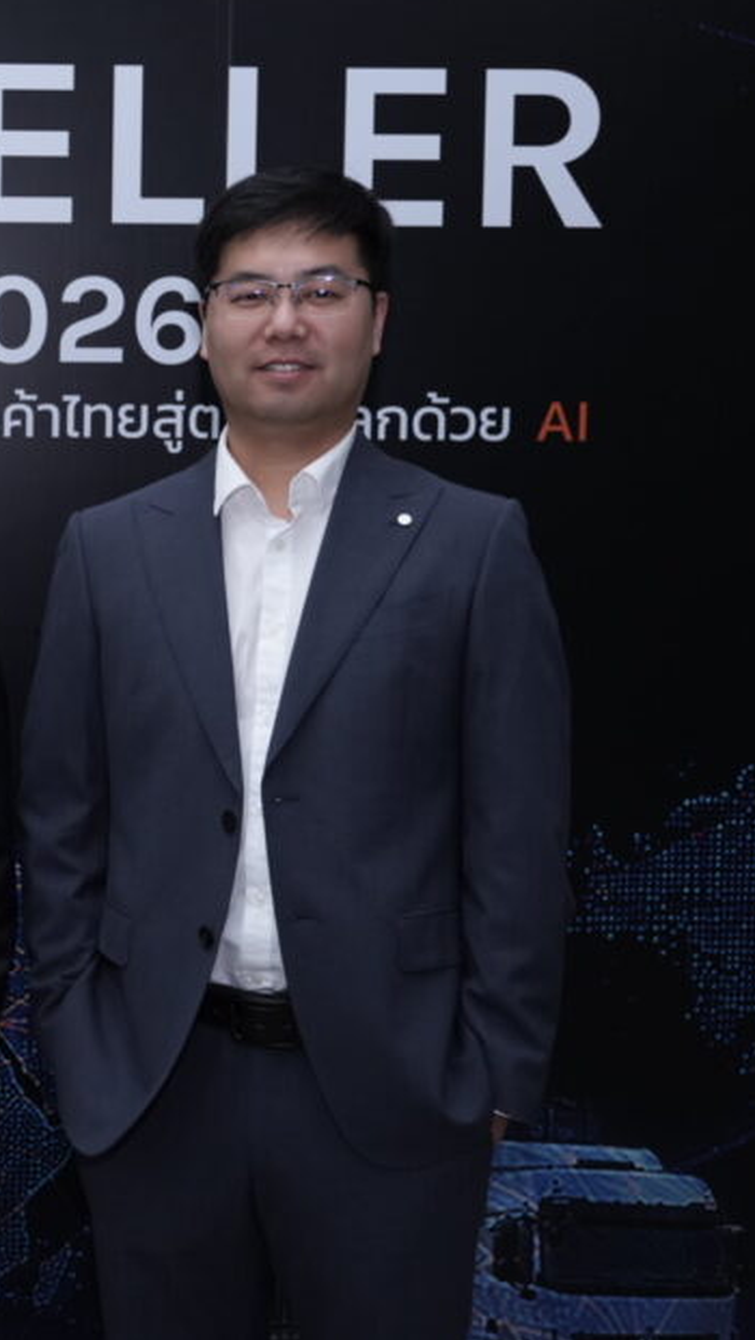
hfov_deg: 19.5
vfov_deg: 36.6
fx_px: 2026
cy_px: 604
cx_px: -218
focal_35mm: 57
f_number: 4
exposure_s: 1/100
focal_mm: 33
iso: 1600
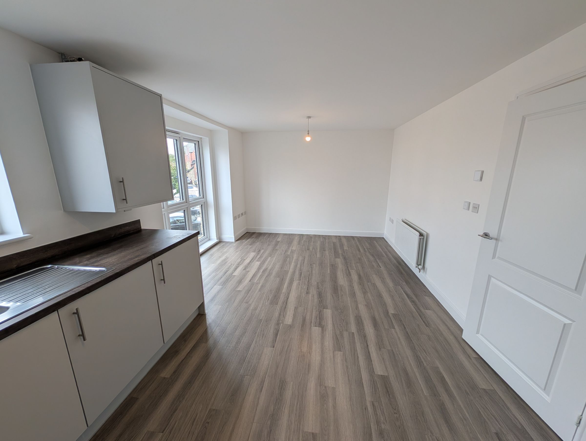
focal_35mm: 12
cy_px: 220
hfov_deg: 110.5
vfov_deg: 94.6
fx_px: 203
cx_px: 293
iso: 90
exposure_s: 1/532
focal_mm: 2.02
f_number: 1.7
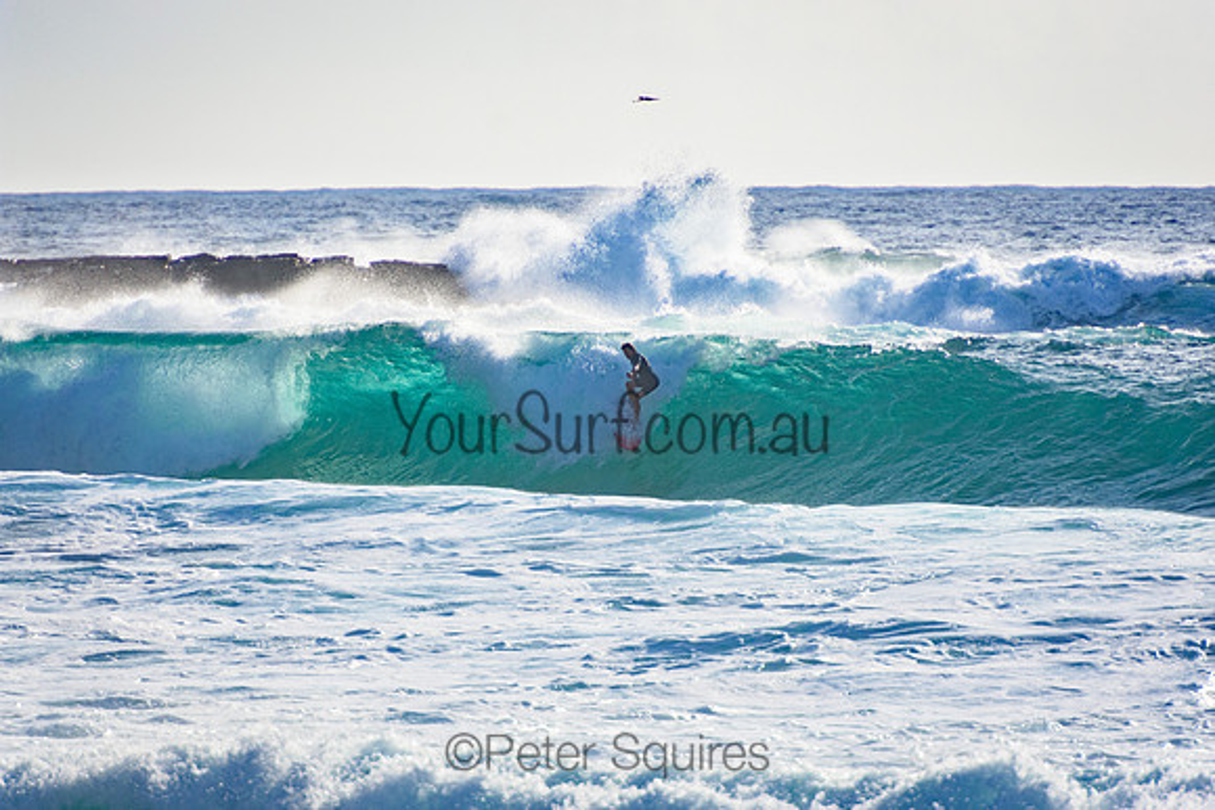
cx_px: 608
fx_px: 20254
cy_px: 405
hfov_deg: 3.4
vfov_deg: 2.3
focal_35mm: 600
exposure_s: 1/2000
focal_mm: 400
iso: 280
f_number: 5.6
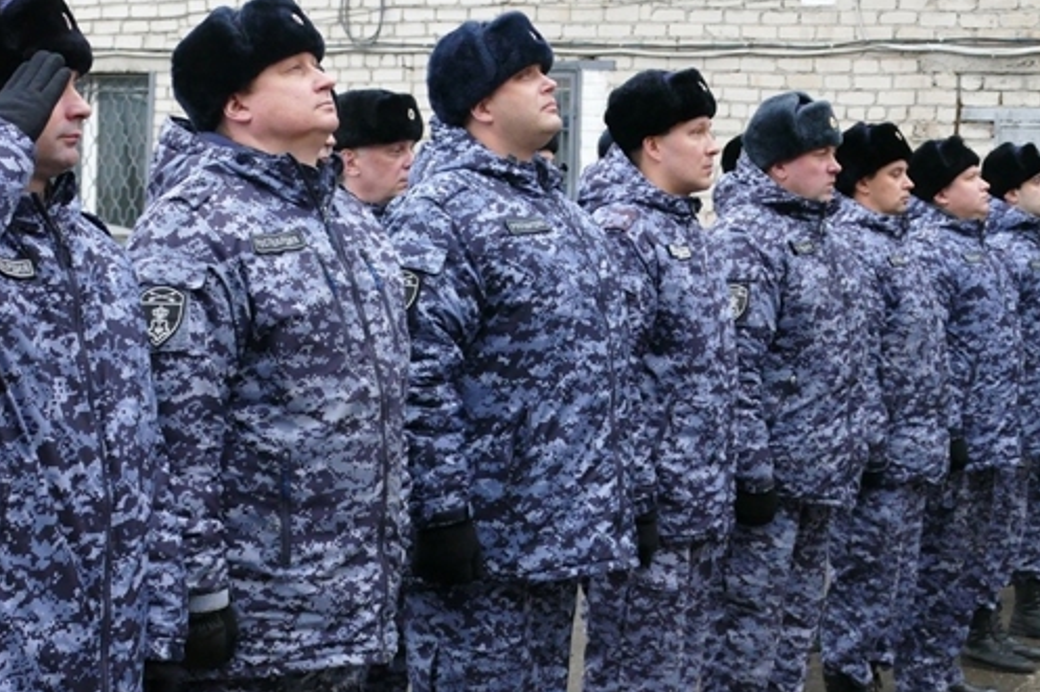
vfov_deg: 17.7
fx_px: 2224
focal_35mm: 77
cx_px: 607
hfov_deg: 26.3
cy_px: 276
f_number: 3.3
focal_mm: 18.44
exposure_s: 1/250
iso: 1000
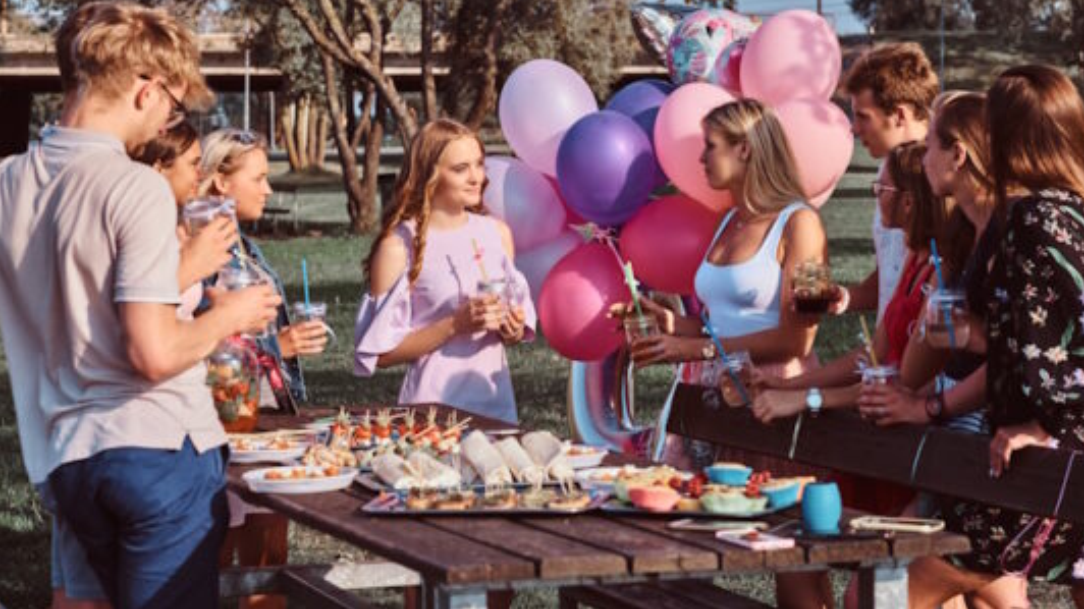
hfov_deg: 23.9
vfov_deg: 13.6
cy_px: 246
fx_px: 2558
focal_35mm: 89
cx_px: 543
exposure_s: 1/1000
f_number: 5
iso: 200
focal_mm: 56
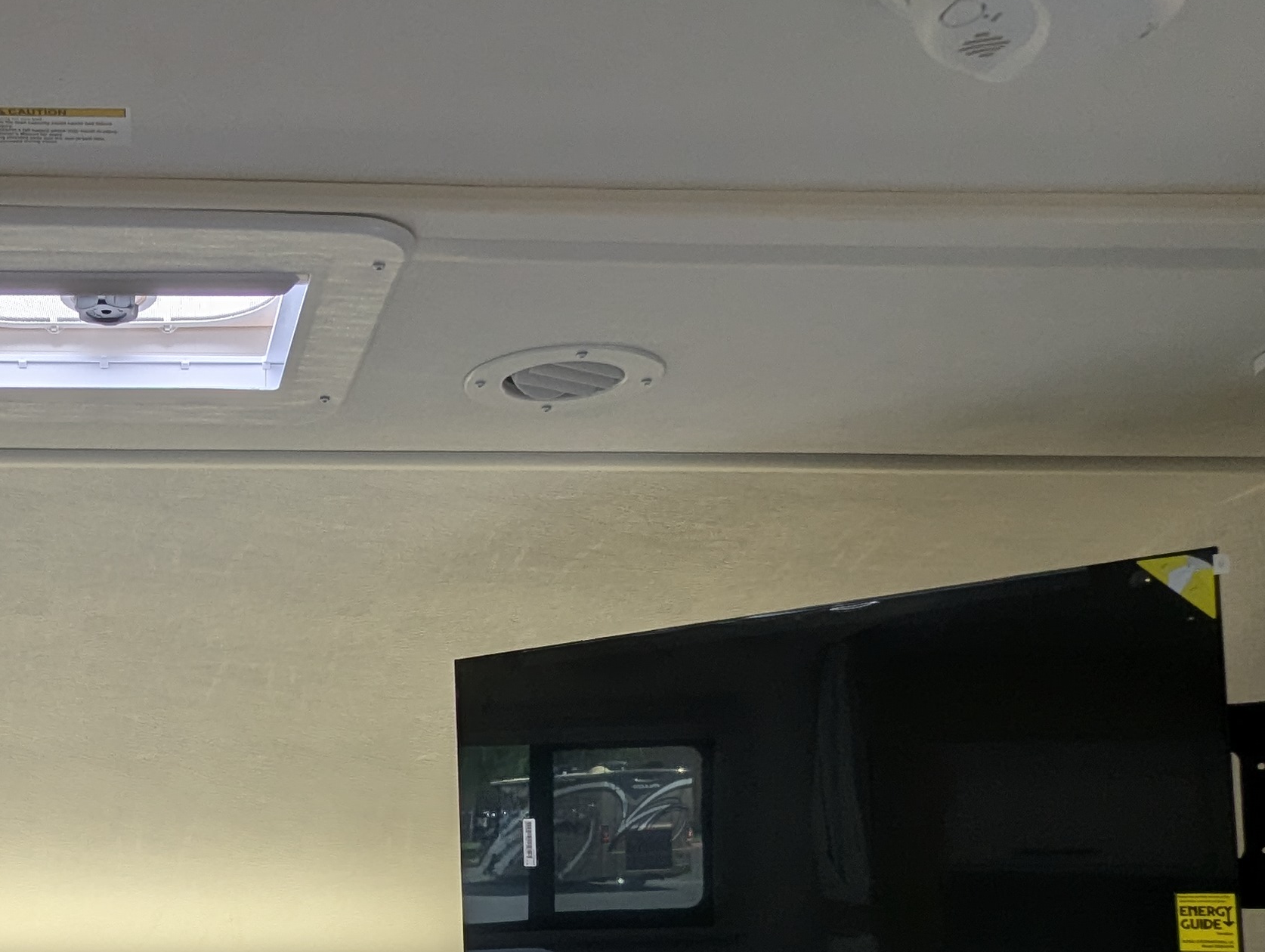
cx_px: 173
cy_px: 764
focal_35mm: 39
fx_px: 1427
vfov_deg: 35.7
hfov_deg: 44.3
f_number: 2.2
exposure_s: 1/250
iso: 46
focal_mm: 2.35
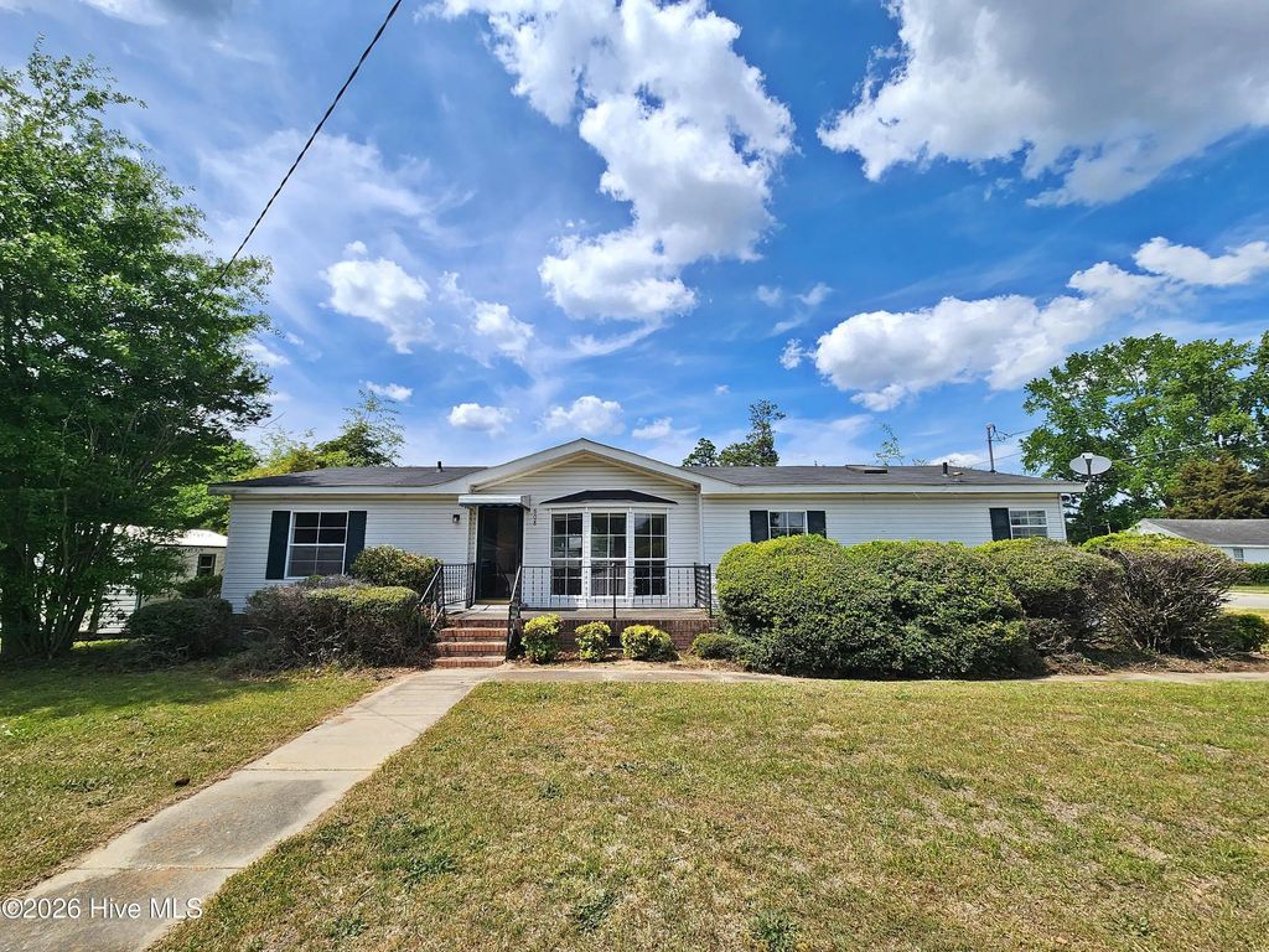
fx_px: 477
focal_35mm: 13
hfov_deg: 106.2
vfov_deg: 89.9
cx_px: 634
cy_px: 476
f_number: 2.2
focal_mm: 2.2
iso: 50
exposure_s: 1/2430
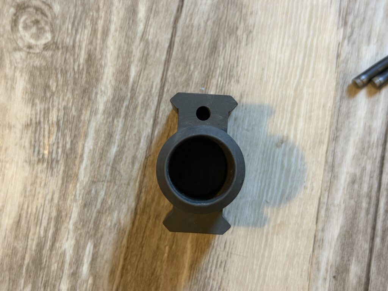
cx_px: 194
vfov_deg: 30.3
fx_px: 538
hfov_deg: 39.7
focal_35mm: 48
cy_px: 146
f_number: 1.78
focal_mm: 6.76
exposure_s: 1/40
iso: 400
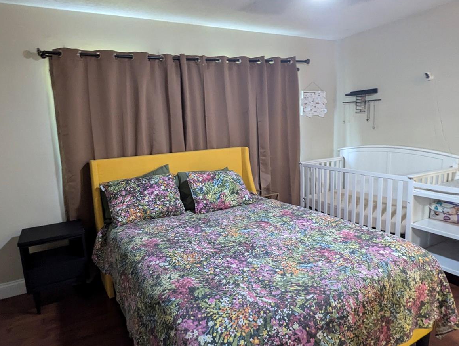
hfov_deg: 76.2
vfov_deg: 61.2
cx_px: 217
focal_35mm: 22
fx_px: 292
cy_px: 170
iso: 413
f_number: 2.2
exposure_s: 1/30
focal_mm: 2.35
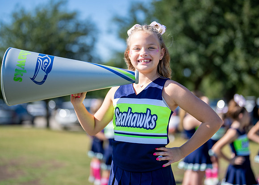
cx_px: 141
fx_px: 436
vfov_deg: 23.9
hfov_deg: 33.1
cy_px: 81
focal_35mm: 59
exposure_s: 1/16000
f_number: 1.2
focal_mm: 50
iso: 250
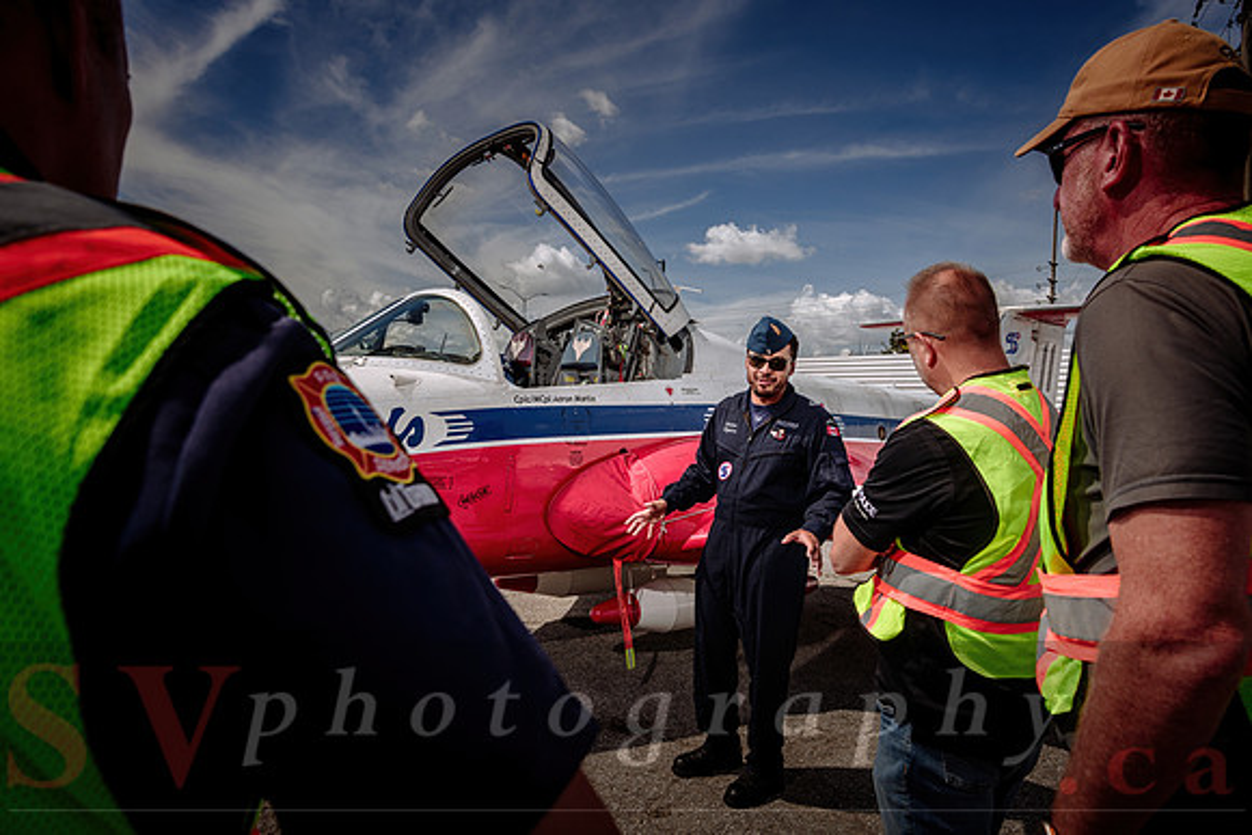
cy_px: 418
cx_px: 626
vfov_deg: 53.2
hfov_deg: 73.7
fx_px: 835
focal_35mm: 24
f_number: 8
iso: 64
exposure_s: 1/250
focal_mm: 24
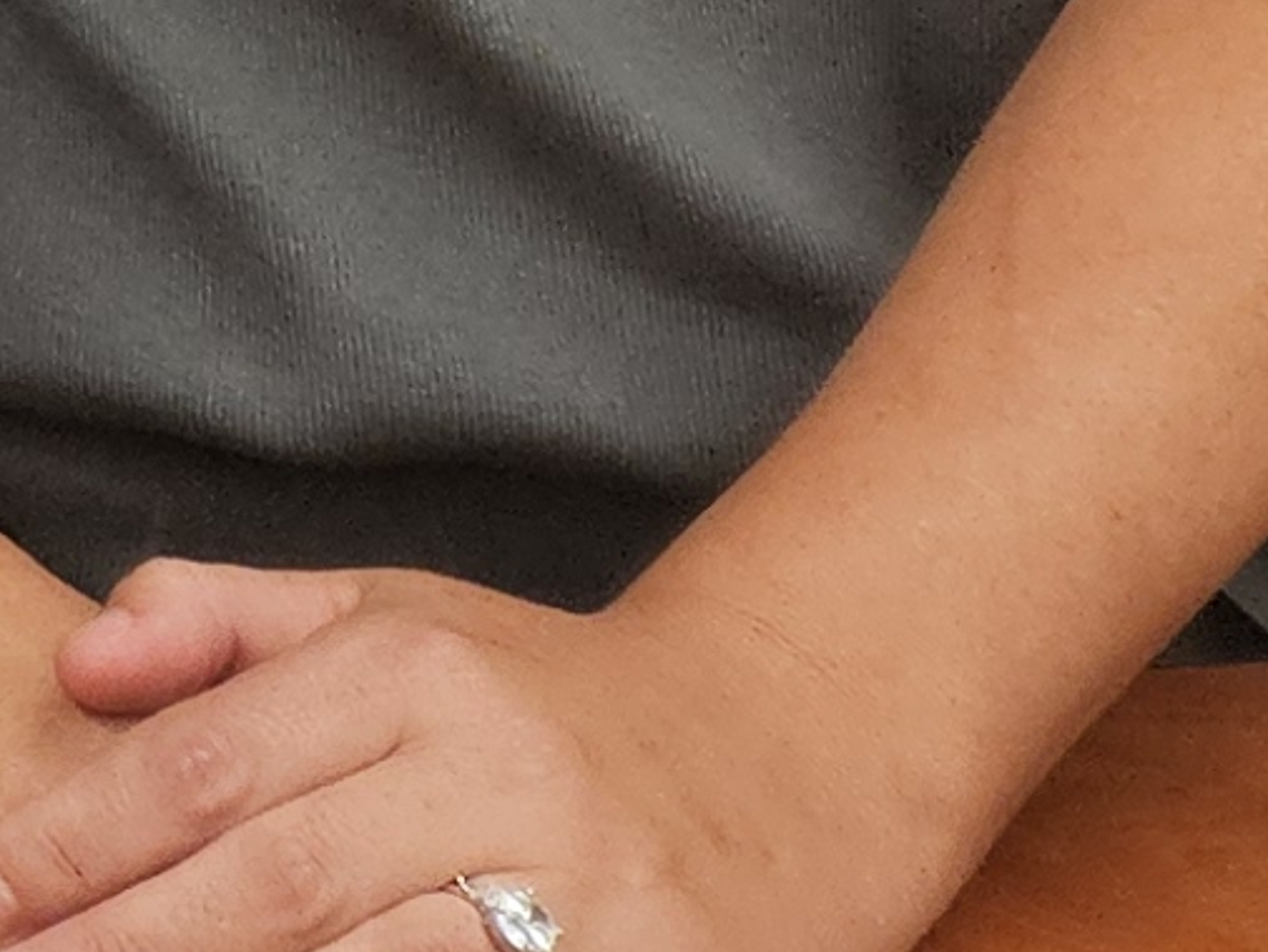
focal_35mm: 182
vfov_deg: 6.8
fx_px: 6668
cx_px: -2815
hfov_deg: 8.6
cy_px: -2509
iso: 160
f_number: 1.8
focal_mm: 5.4
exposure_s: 1/120
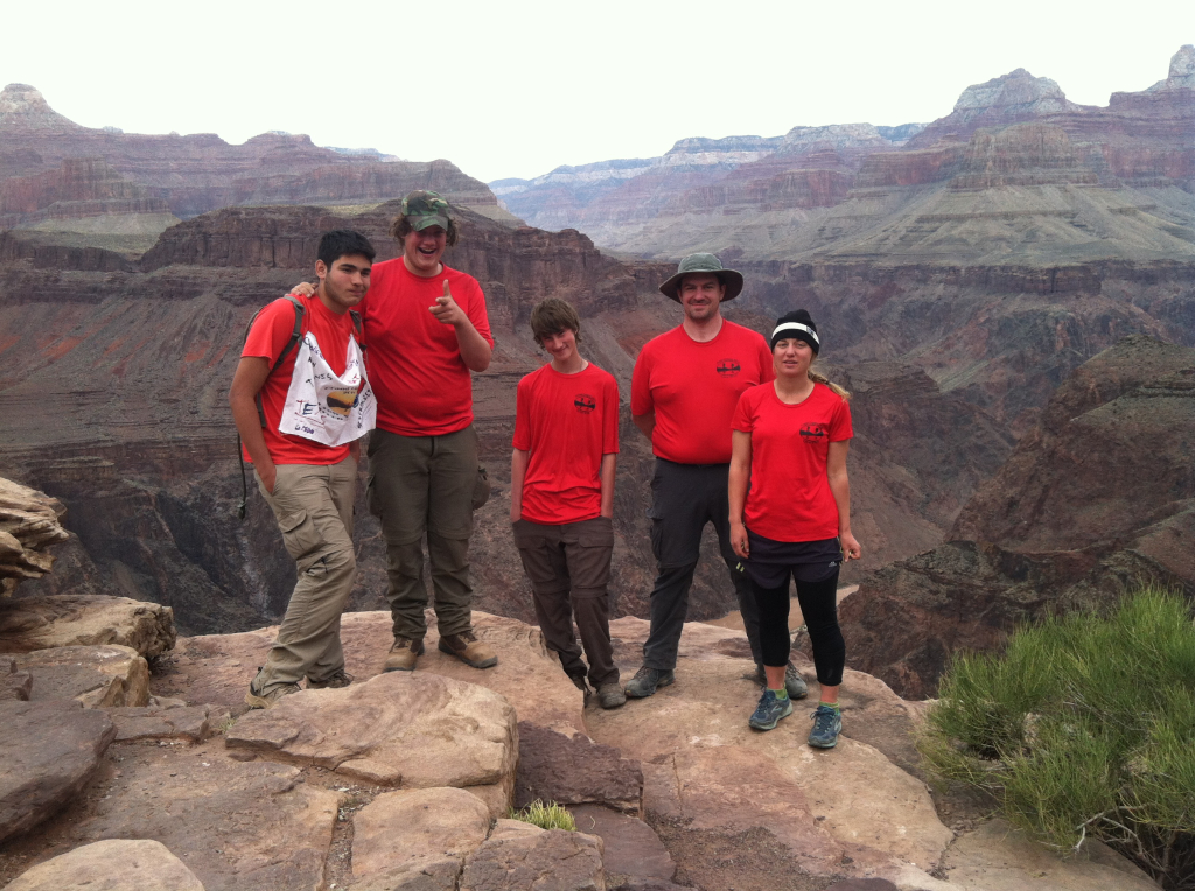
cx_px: 598
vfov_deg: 40.6
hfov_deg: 52.7
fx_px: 1206
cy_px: 446
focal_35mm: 35
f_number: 2.8
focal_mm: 3.85
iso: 80
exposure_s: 1/323
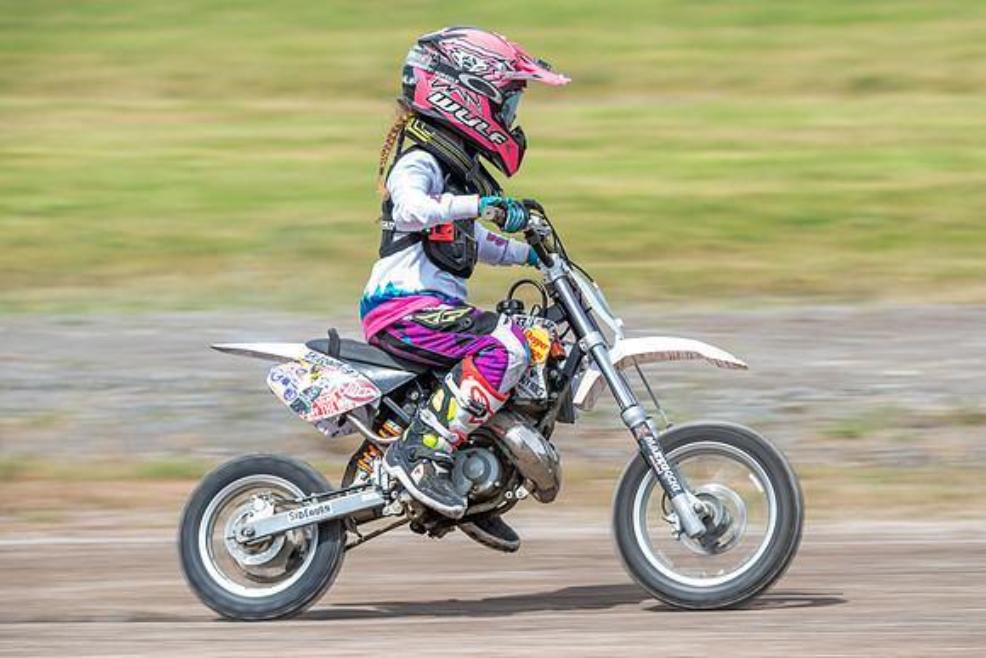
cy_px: 399
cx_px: 598
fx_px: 10495
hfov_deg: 5.4
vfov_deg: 3.6
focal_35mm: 383
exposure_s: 1/160
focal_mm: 300
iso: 160
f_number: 8
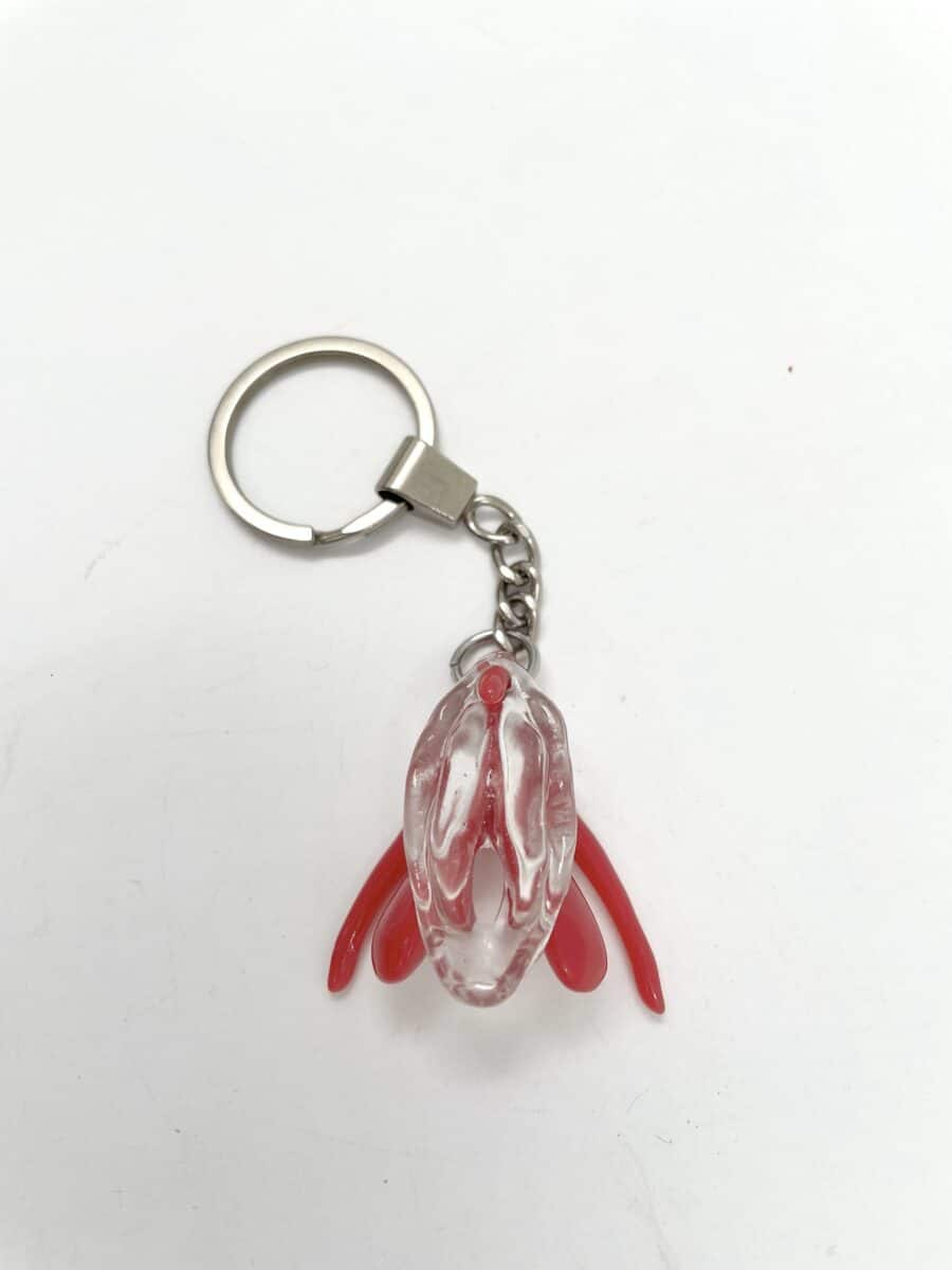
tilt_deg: -72.6
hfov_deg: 53.1
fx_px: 953
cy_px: 635
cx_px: 476
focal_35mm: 26
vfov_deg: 67.3
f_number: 1.6
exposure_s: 1/438
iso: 32
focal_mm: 4.2
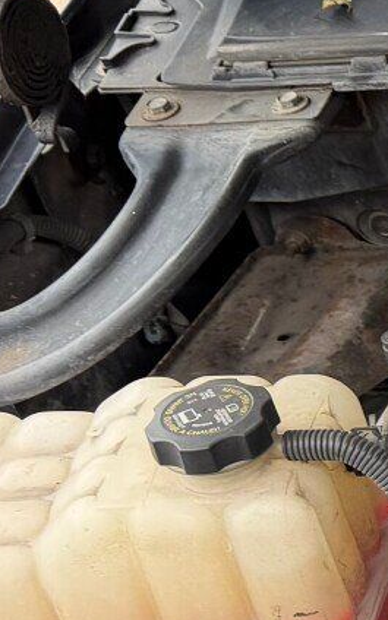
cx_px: 1205
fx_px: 1980
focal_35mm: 117
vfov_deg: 17.7
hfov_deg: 8.9
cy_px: 444
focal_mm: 6.76
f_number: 1.78
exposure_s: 1/353
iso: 80
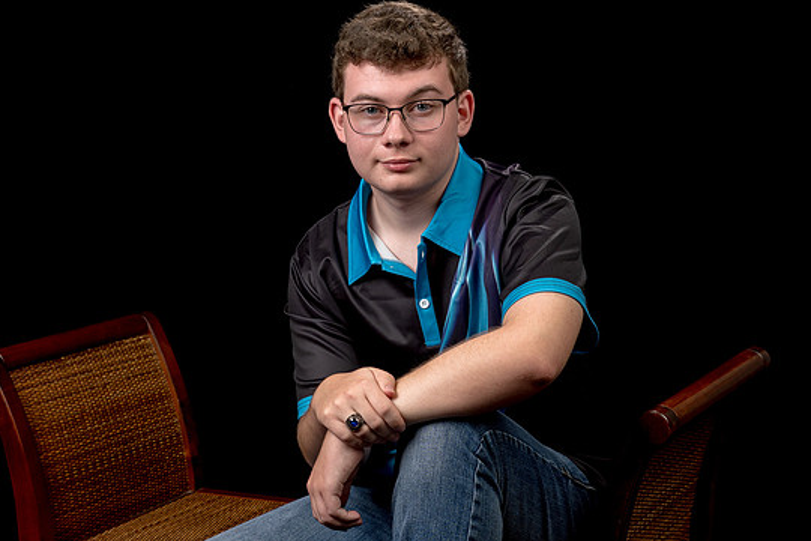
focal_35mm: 43
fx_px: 969
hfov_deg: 45.4
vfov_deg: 31.2
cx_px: 387
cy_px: 253
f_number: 5
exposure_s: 1/160
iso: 100
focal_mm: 40
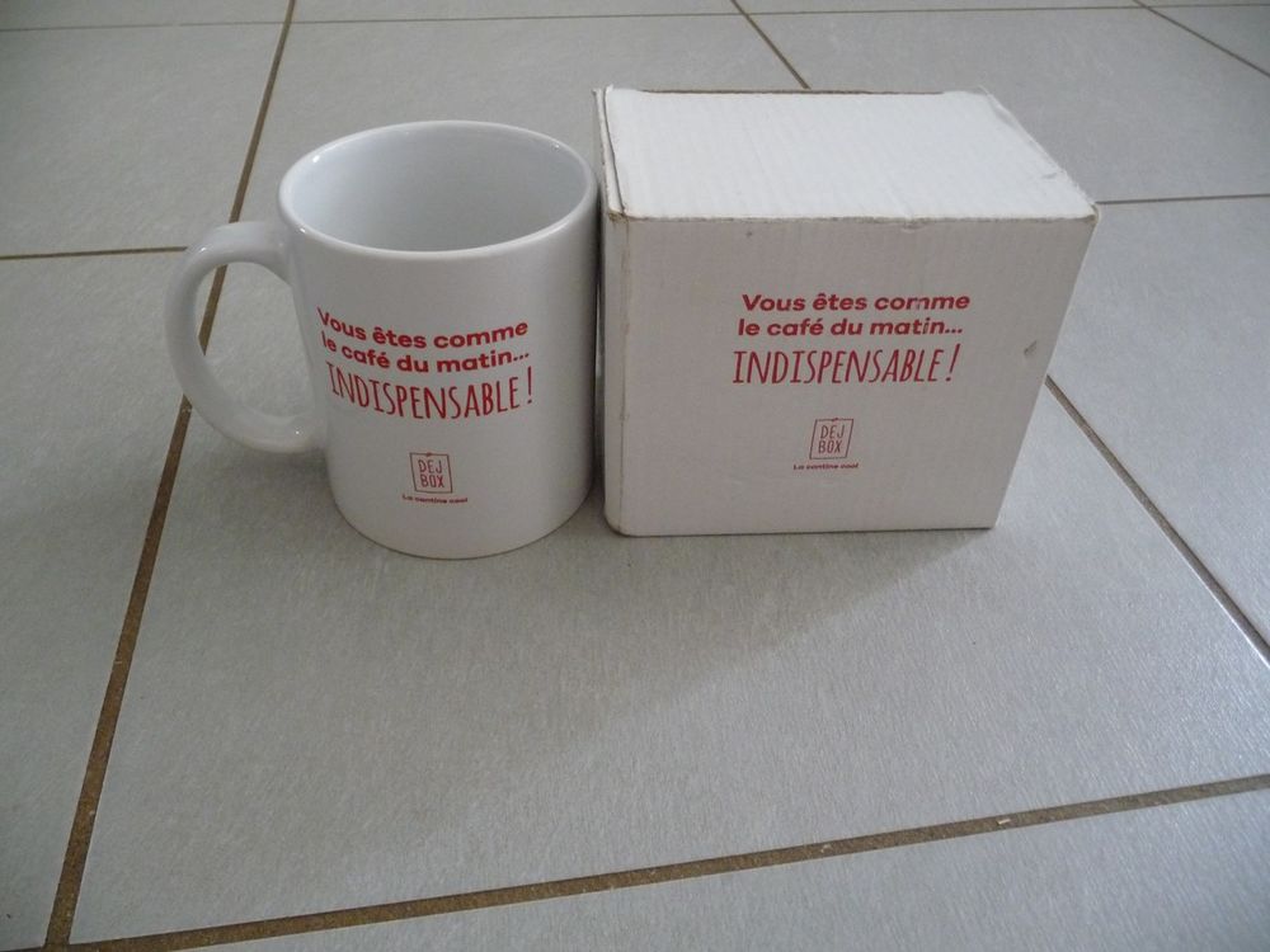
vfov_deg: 49.7
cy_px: 476
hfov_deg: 63.4
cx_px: 635
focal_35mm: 28
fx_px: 1027
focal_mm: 4.7
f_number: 3.3
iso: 400
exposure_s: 1/15
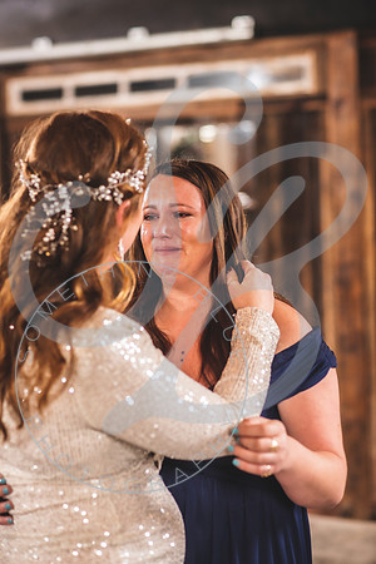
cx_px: 188
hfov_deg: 16.1
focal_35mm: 85
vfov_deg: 23.9
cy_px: 282
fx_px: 1332
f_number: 2.8
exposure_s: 1/200
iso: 800
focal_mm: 85
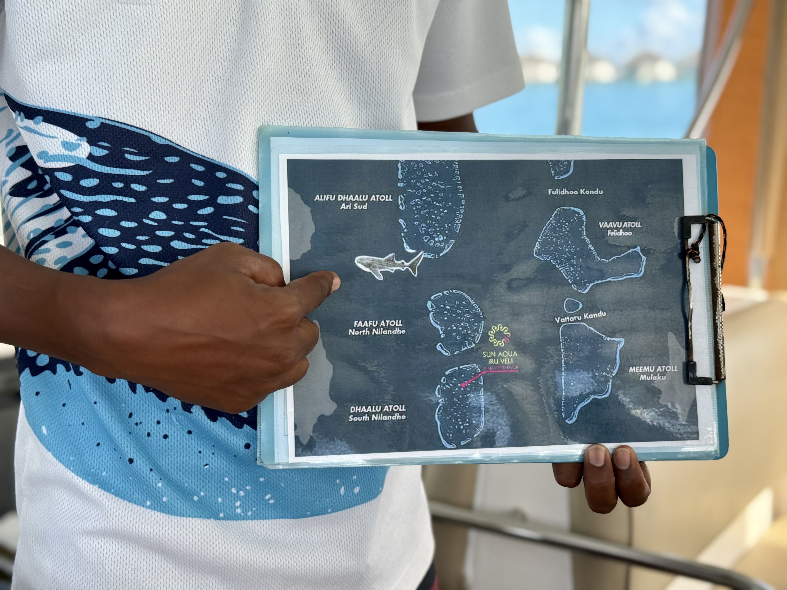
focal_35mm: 48
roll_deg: +1.6
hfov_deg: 39.7
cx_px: 394
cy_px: 295
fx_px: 1091
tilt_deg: -8.7
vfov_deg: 30.3
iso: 64
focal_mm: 6.86
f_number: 1.78
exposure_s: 1/527
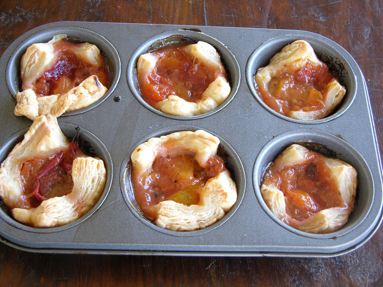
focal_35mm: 58
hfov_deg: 33.2
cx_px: 192
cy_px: 144
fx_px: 642
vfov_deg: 25.2
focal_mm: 14.7
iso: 50
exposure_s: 1/14.6
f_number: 3.1
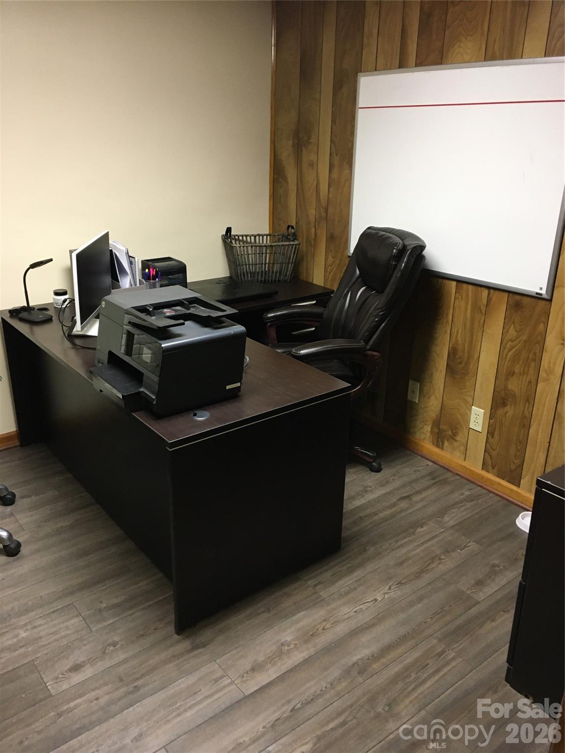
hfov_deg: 48.2
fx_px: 631
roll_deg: -0.2
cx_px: 282
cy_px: 376
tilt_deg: -18.6
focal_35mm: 29
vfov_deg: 61.7
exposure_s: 1/30
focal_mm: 4.15
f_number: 2.2
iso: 125
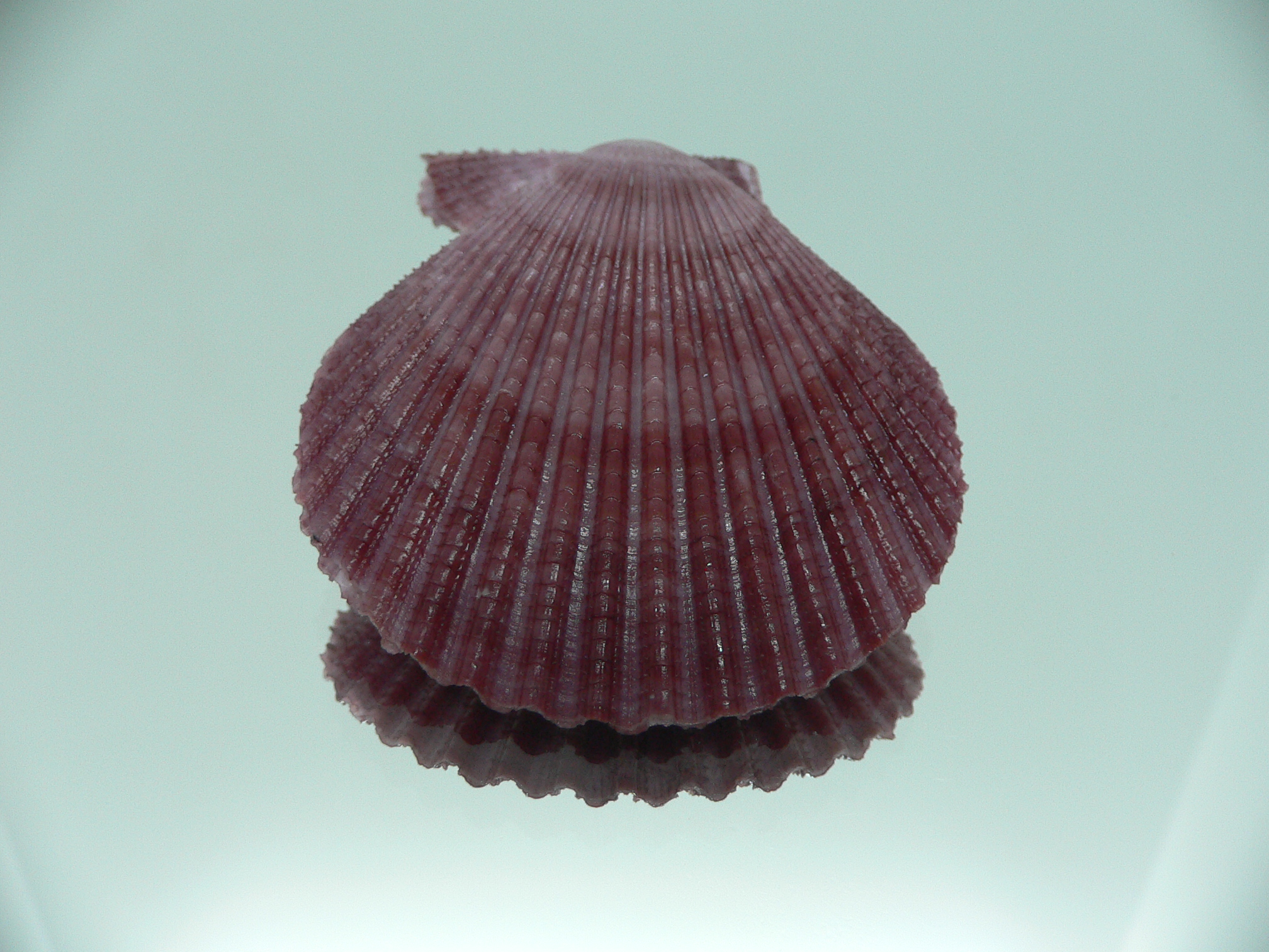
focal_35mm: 35
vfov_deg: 40.7
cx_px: 634
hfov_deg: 52.6
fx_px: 1283
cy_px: 476
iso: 150
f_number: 2.8
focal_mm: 4.6
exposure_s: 1/60
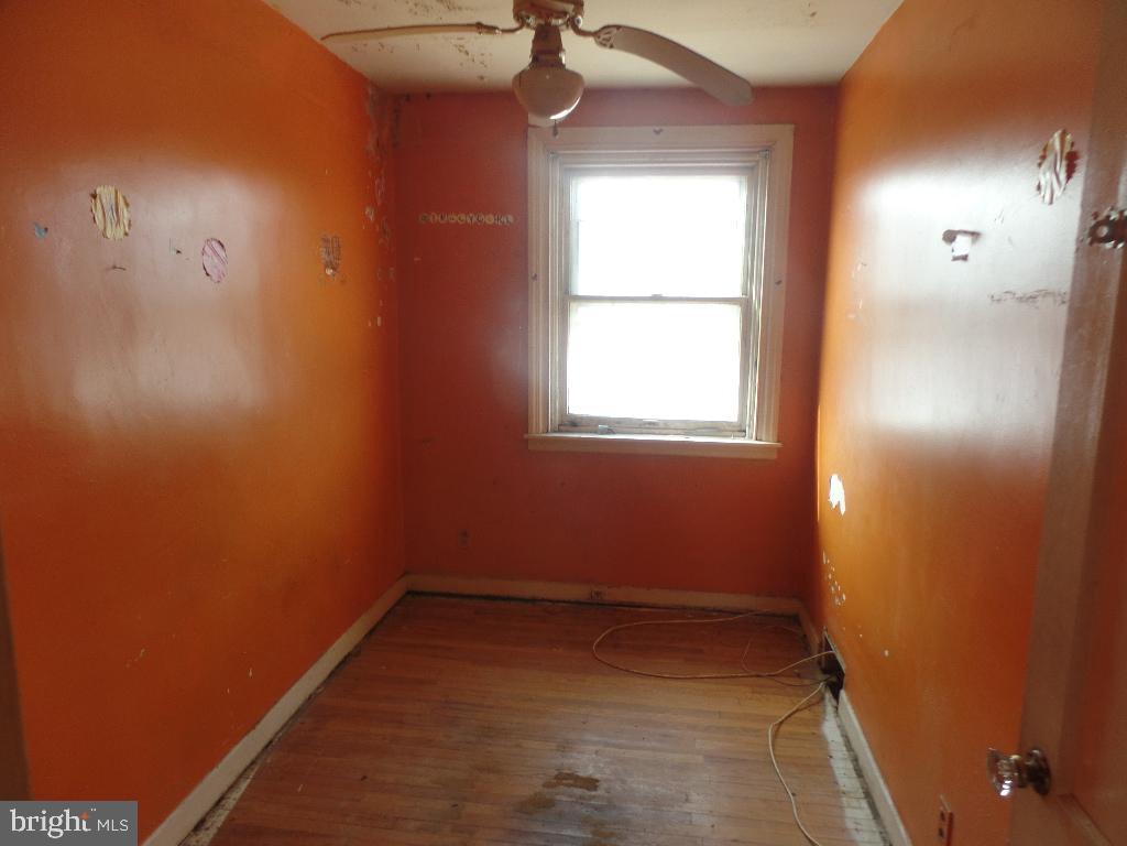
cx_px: 564
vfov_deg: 58.9
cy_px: 423
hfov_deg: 73.9
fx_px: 749
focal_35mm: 23
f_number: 2.8
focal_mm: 4.1
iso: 80
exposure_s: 1/30
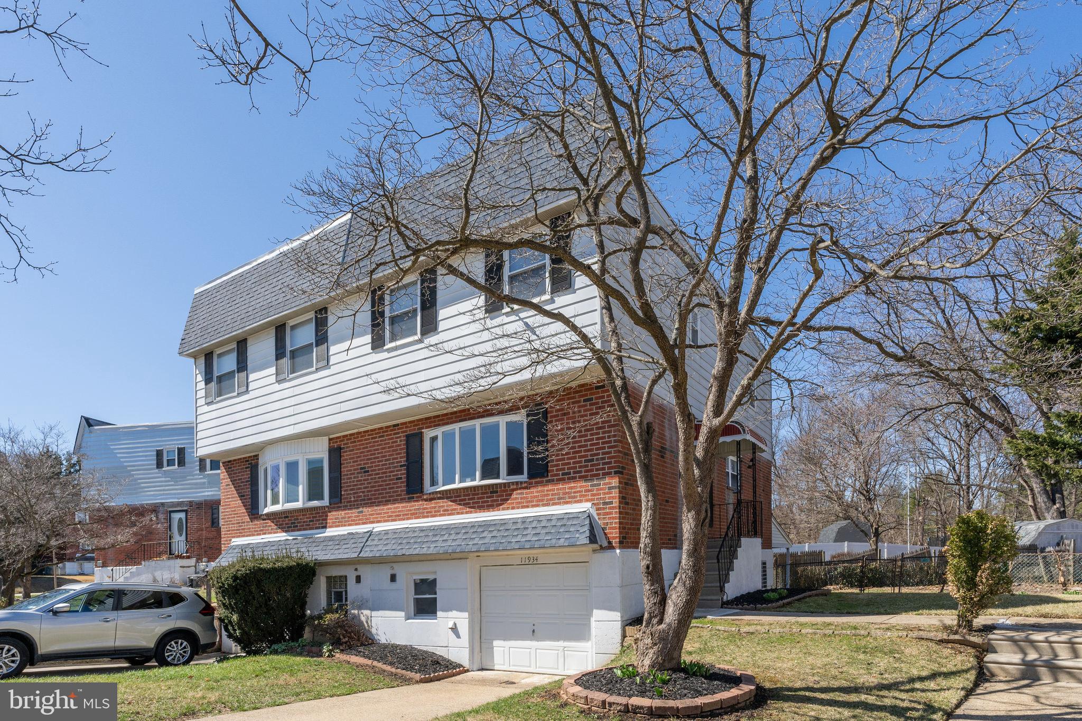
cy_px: 360
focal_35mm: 18
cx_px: 541
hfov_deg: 88.4
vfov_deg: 65.9
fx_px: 556
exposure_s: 1/640
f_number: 11
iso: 500
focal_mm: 18.5
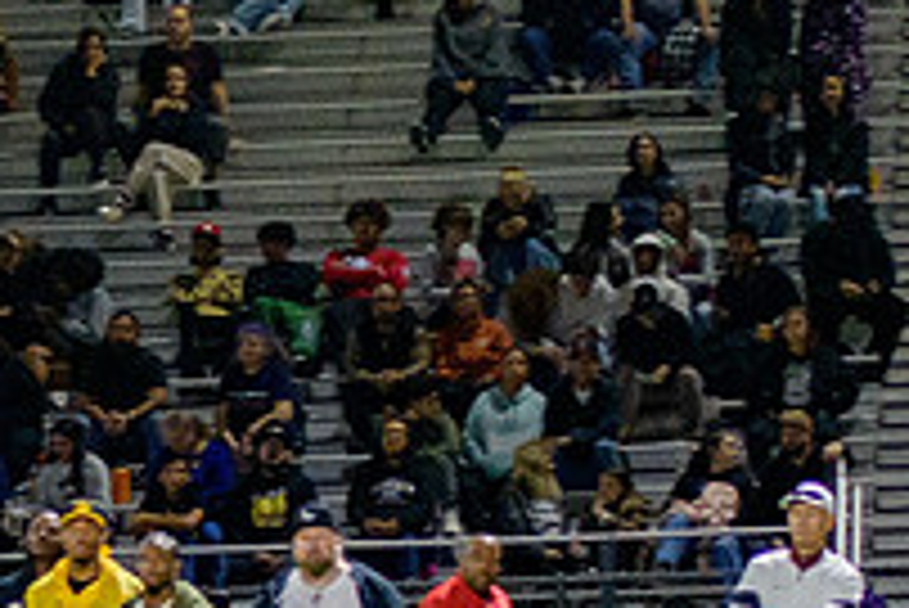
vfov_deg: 2.5
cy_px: 610
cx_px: -302
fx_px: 13720
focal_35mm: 543
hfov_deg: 3.8
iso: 2000
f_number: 2.8
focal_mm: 75
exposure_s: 1/320
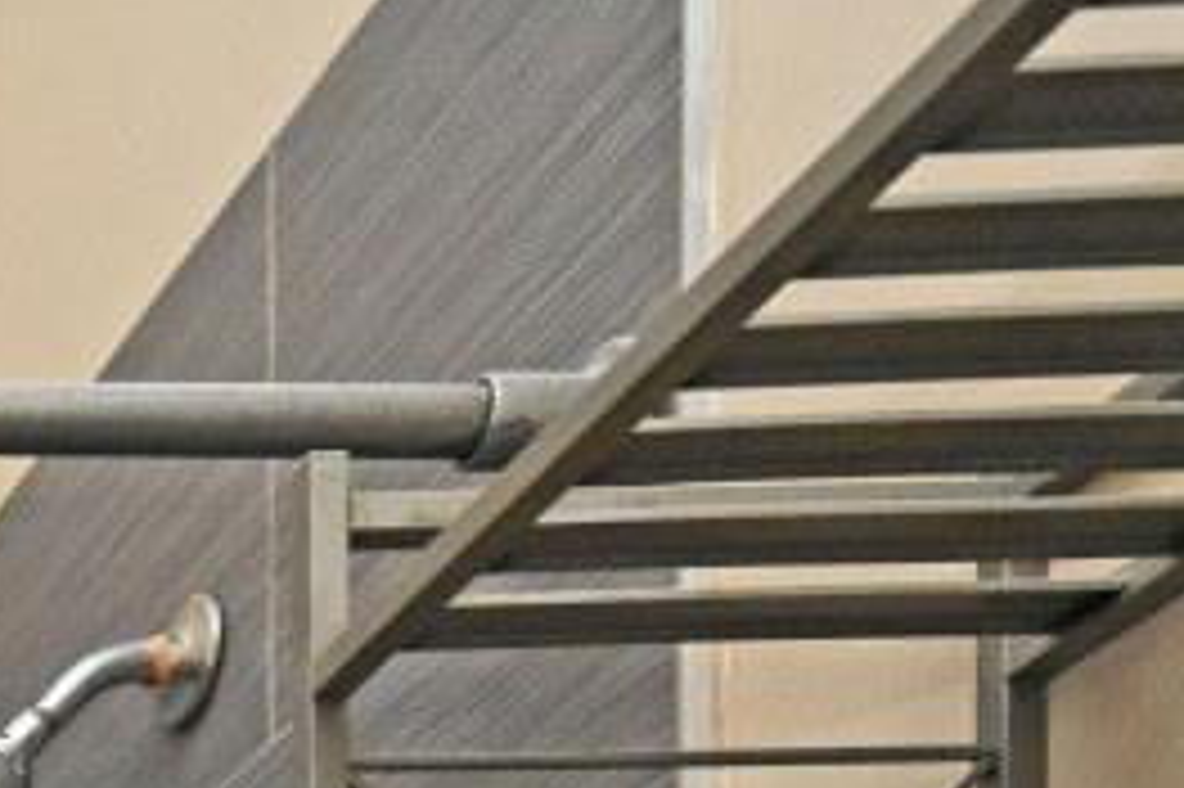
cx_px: -1193
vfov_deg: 12.1
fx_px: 2629
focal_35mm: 80
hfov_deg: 17.7
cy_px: 2089
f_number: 4
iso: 4500
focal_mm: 14
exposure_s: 1/60
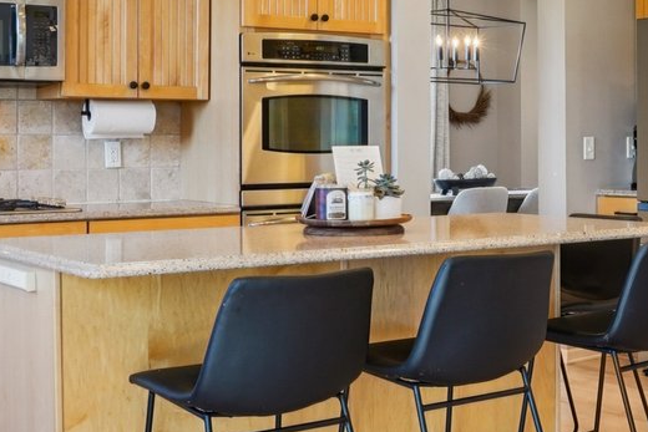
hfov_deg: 31.4
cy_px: 153
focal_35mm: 63
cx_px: 467
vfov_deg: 21.5
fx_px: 1134
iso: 400
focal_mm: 16
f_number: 8
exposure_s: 1/13
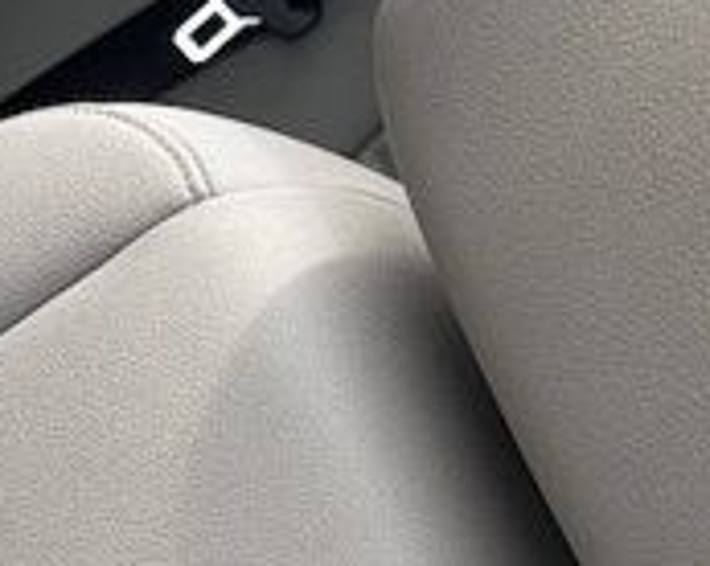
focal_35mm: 139
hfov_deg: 11.8
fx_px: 2918
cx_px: -882
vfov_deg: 10.5
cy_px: 968
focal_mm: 6.76
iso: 80
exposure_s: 1/1437
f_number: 1.78
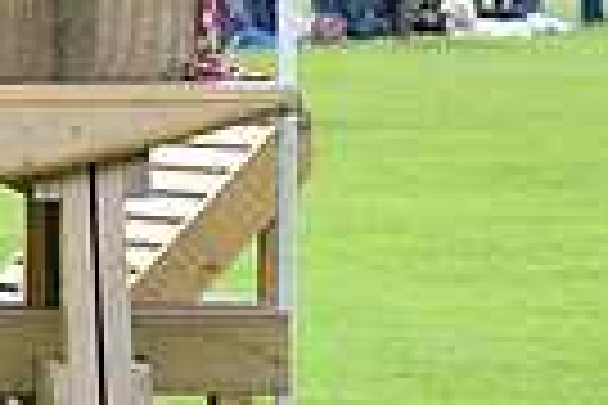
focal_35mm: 582
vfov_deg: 2.4
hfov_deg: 3.5
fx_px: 9829
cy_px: -266
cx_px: -653
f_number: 5.6
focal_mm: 135
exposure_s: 1/1000
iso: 800
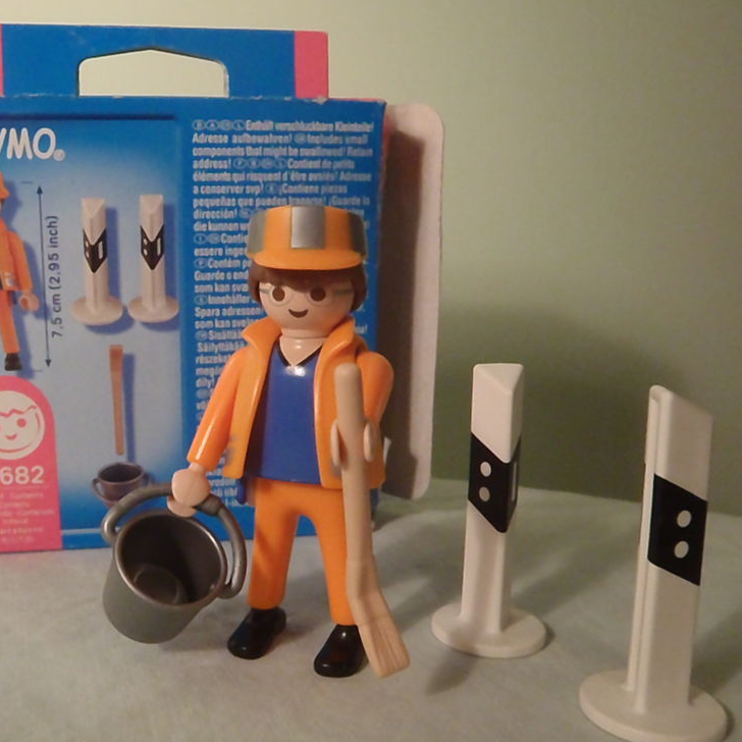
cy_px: 373
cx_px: 245
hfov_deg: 47.6
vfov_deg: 48.5
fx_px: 825
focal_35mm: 34
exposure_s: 1/200
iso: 640
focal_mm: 5
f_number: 3.5
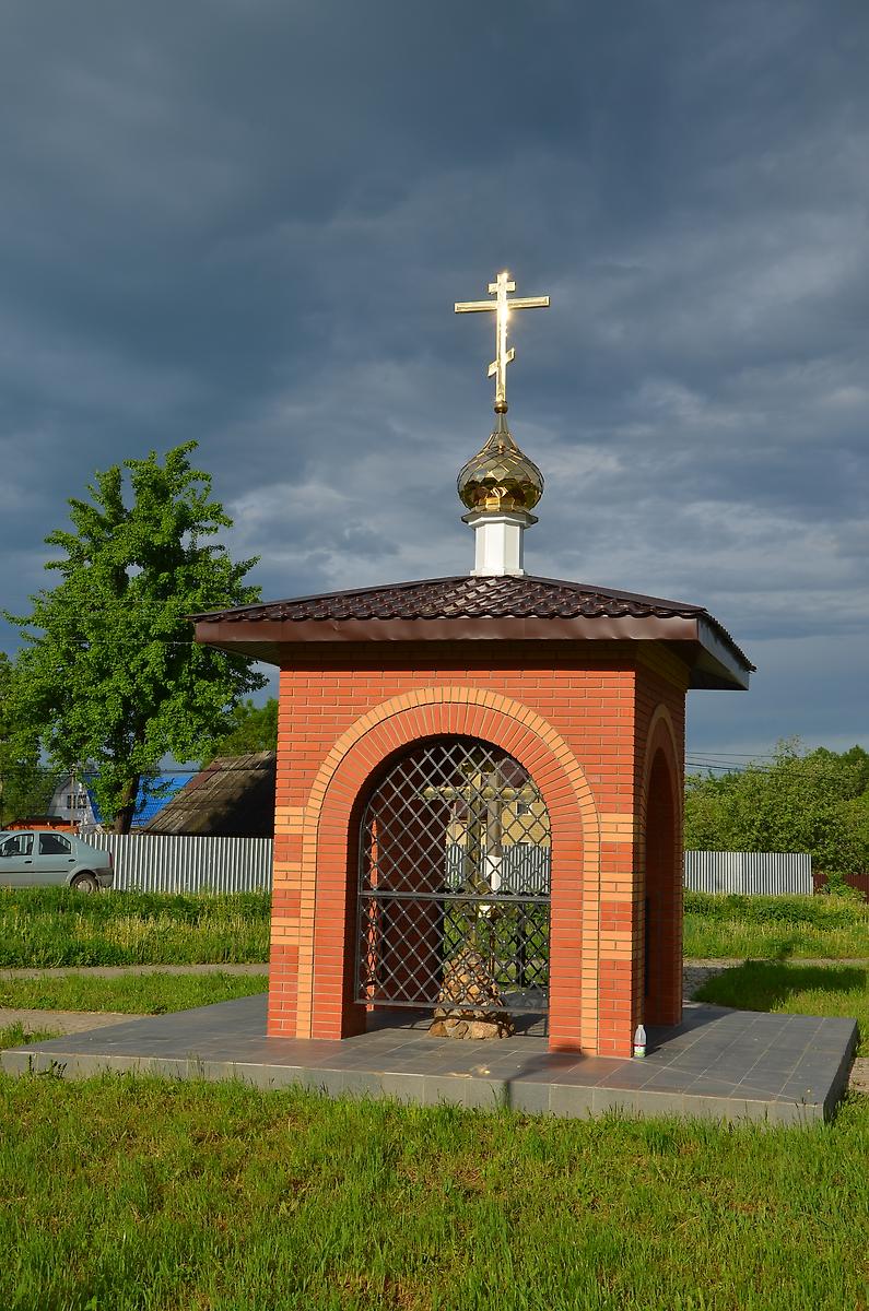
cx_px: 434
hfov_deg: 29.7
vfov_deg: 43.7
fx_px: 1636
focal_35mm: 45
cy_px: 656
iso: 100
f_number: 10
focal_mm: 30
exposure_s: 1/400
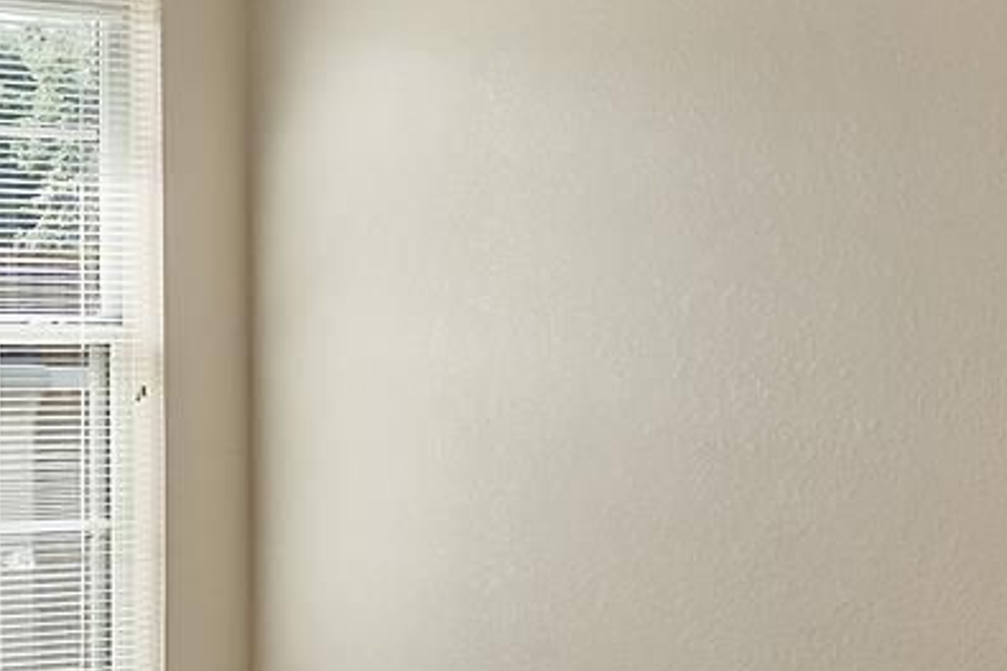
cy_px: 524
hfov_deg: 19.7
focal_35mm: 95
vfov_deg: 14.3
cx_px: -321
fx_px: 2656
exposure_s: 1/125
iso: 800
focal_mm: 15
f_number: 8
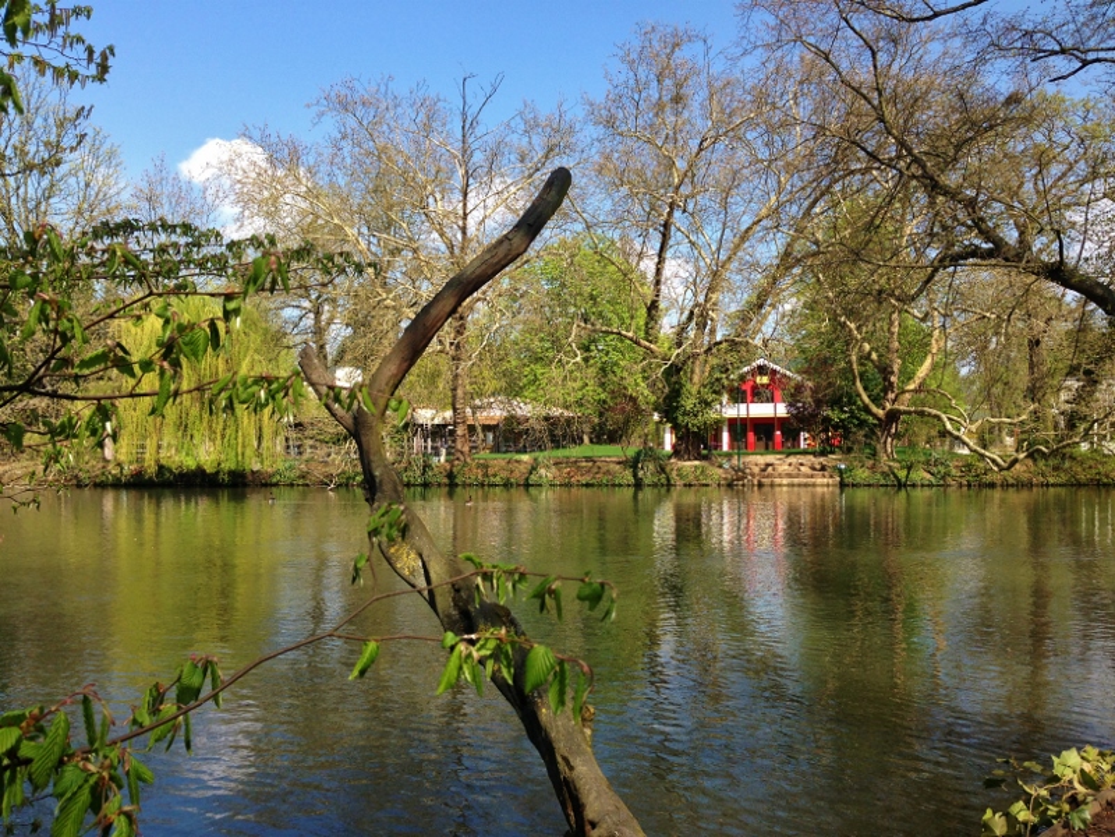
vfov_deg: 42.9
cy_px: 418
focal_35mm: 33
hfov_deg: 55.4
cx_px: 558
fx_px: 1063
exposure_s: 1/861
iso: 50
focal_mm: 4.13
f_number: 2.4
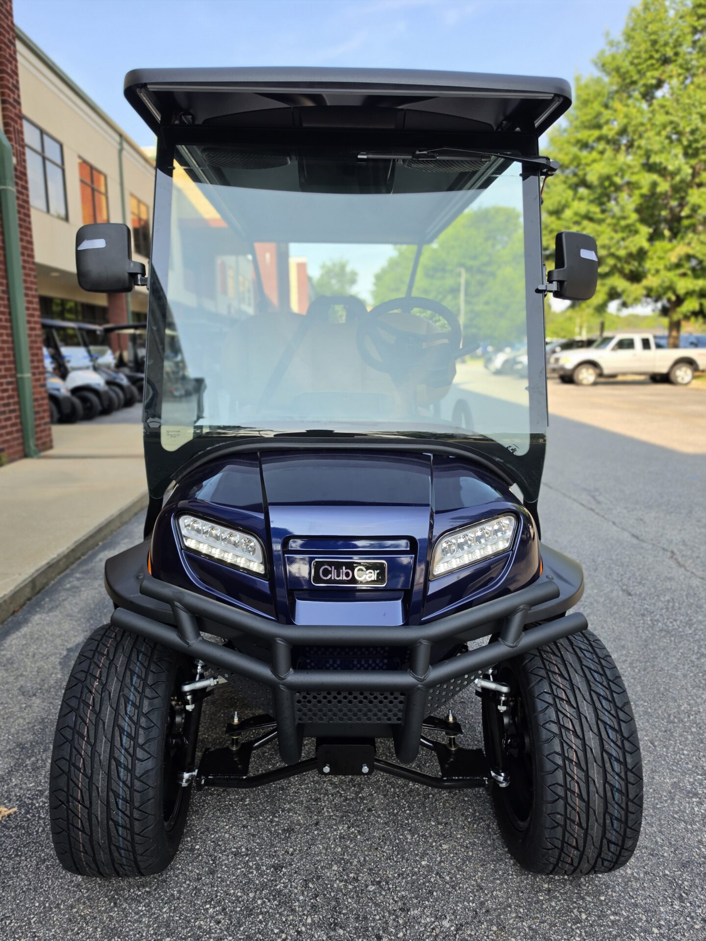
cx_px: 353
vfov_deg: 73.9
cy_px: 470
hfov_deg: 58.9
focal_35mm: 23
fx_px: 625
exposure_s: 1/2049
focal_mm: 6.5
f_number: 1.4
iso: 64
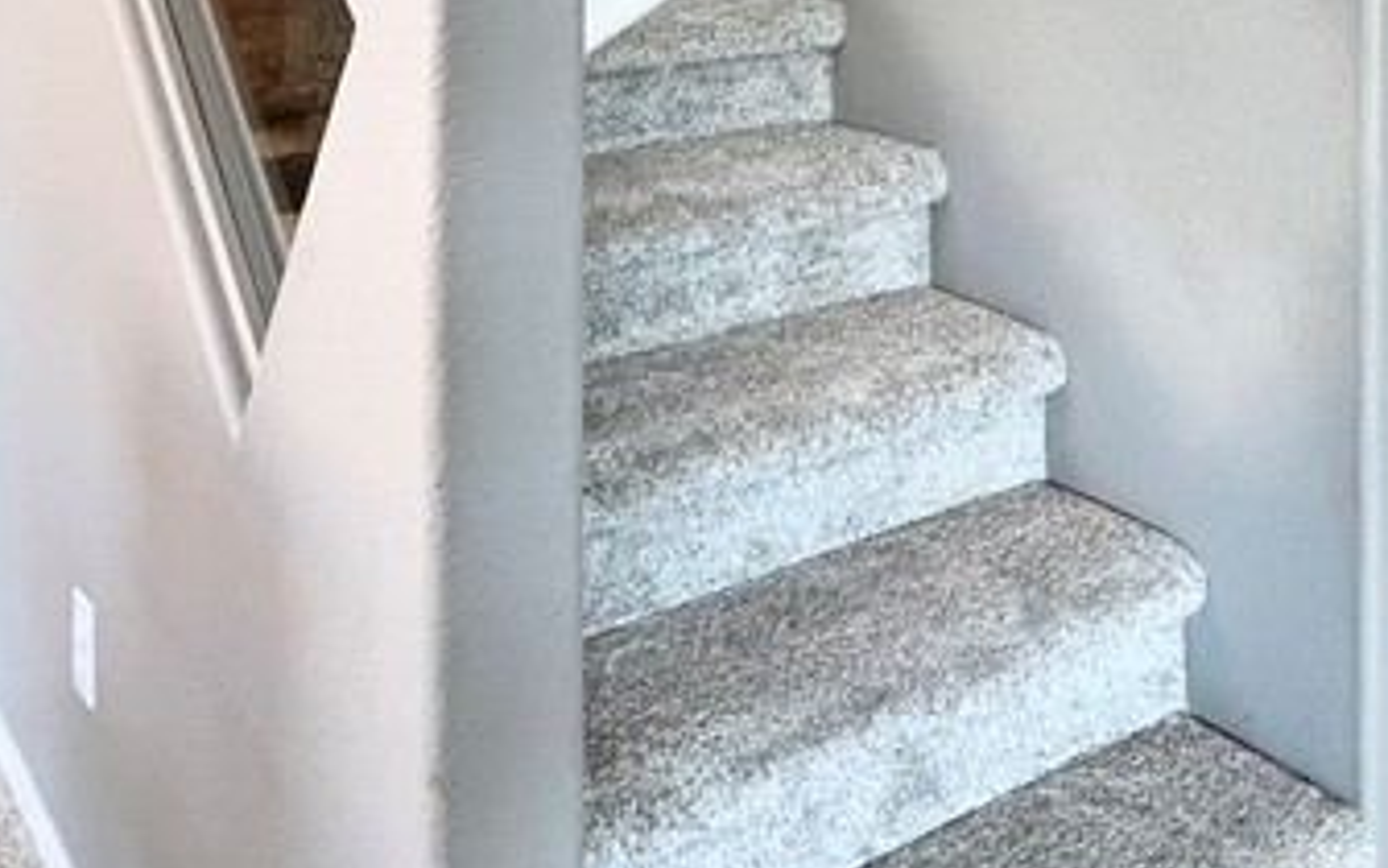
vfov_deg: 26.6
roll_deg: -0.3
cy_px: -211
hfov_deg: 45.5
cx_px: 1045
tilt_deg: -0.6
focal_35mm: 42
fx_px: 1589
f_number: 1.8
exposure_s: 1/60
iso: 200
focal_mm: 1.57
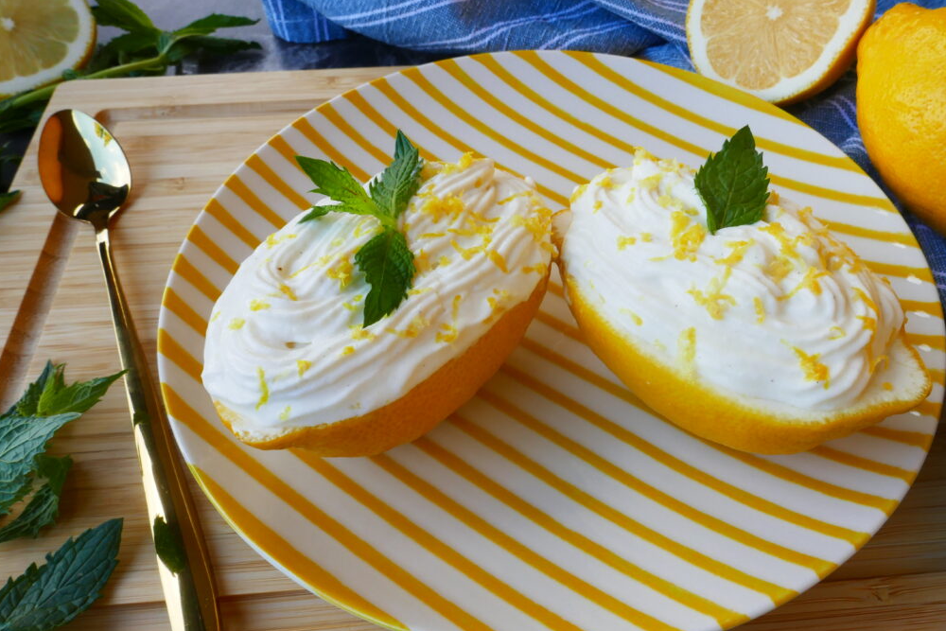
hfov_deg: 61.6
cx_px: 546
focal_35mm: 30
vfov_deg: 43.5
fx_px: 788
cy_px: 354
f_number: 8
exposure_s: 1/60
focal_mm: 9.1
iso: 320
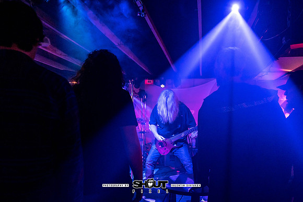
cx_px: 187
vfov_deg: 45.2
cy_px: 123
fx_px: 241
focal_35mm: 29
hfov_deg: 63.4
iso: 3200
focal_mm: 22.5
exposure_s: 1/200
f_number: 2.8
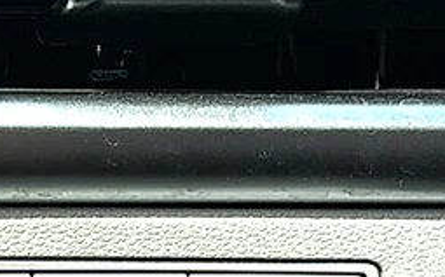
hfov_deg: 15.5
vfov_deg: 9.8
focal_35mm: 131
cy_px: 370
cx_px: -42
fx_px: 1588
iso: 80
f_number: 1.78
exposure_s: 1/757
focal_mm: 6.86
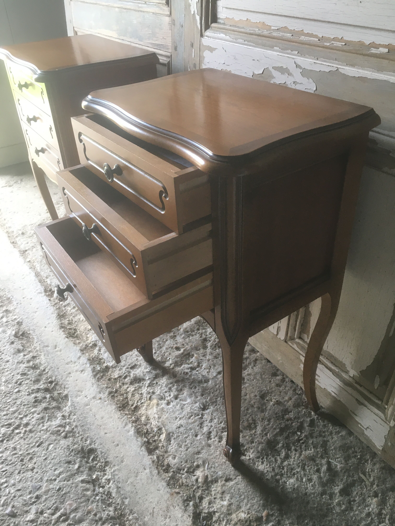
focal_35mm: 29
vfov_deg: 61.7
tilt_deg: -34.4
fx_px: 441
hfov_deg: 48.2
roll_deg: +2.1
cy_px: 263
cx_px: 198
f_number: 2.2
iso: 50
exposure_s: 1/33
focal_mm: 4.15
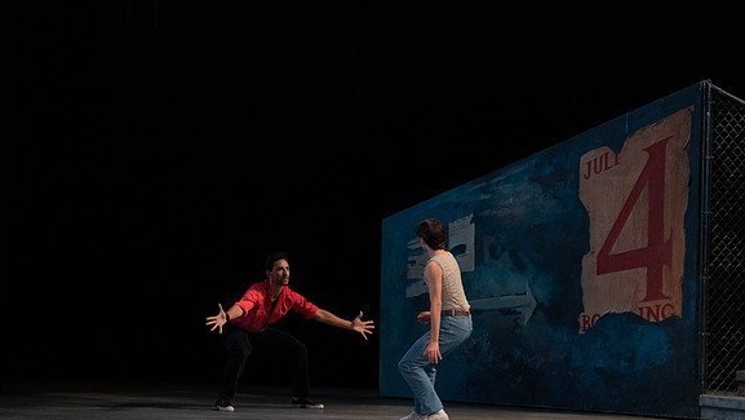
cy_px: 233
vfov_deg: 6.1
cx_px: 373
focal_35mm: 199
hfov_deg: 10.8
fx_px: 3932
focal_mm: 189
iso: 3200
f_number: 4.5
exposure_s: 1/400
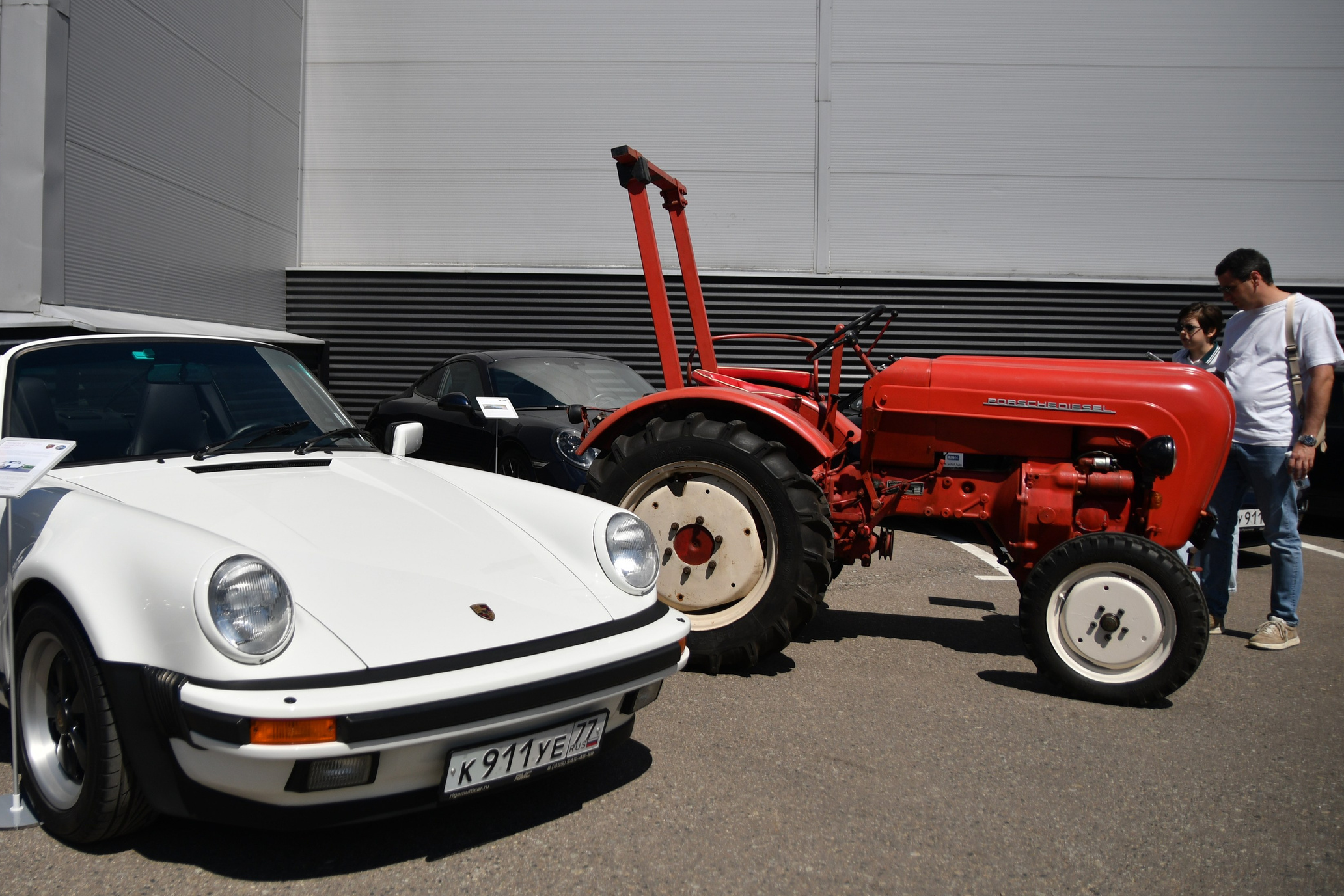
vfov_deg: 42.3
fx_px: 1157
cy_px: 410
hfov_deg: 59.9
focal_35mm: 31
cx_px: 554
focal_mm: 17
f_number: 2.8
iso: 100
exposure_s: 1/8000
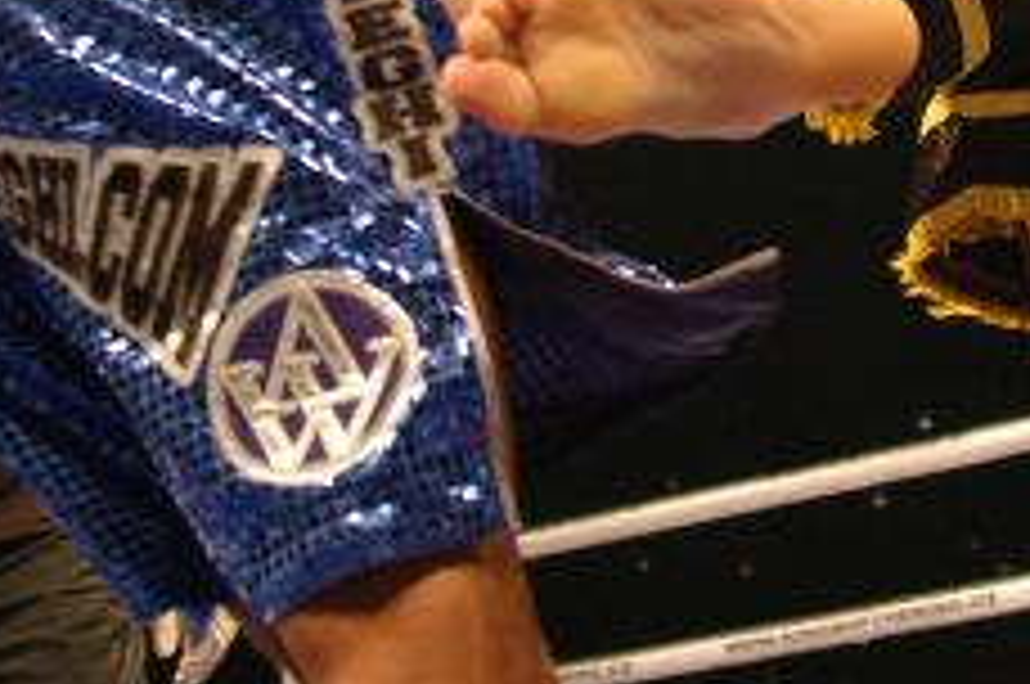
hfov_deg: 17.0
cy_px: -130
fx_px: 3314
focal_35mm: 116
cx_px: 1169
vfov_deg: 11.5
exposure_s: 1/400
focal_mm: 28
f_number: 2.8
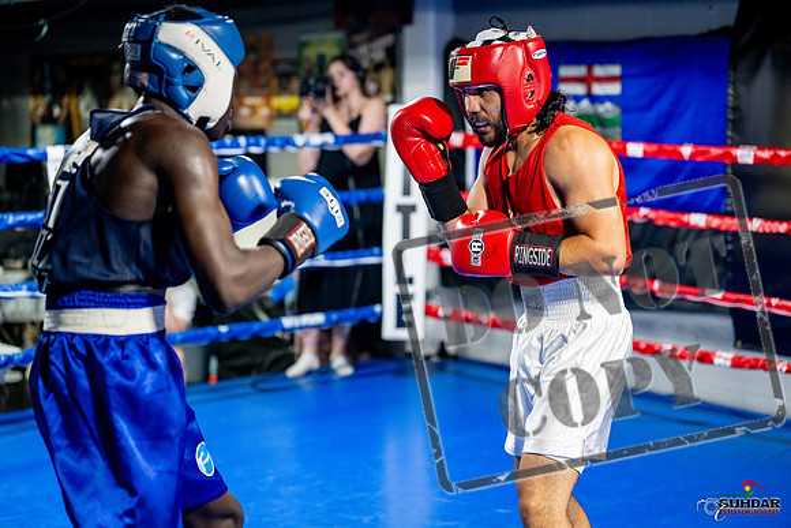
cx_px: 396
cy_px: 264
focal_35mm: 67
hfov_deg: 30.1
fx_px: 1472
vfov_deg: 20.3
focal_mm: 67
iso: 4000
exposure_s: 1/800
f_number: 2
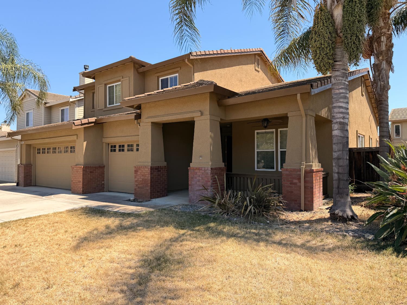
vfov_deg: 56.8
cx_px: 204
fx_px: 282
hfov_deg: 71.6
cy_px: 152
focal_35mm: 24
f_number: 1.78
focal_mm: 6.76
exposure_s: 1/2110
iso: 80
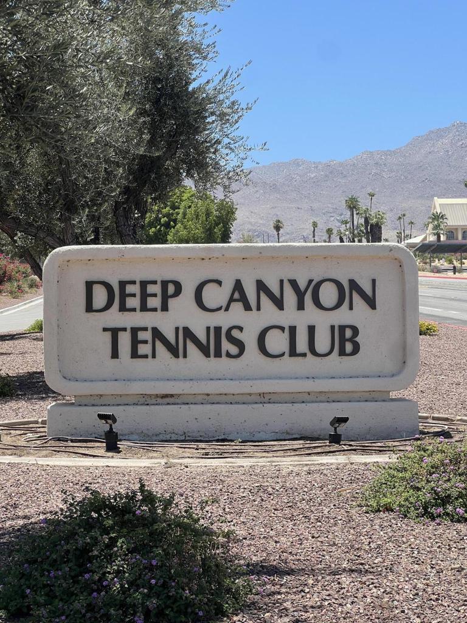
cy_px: 312
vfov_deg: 25.3
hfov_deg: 19.1
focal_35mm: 77
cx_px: 234
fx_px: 1385
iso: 32
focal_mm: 9
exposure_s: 1/528
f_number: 2.8
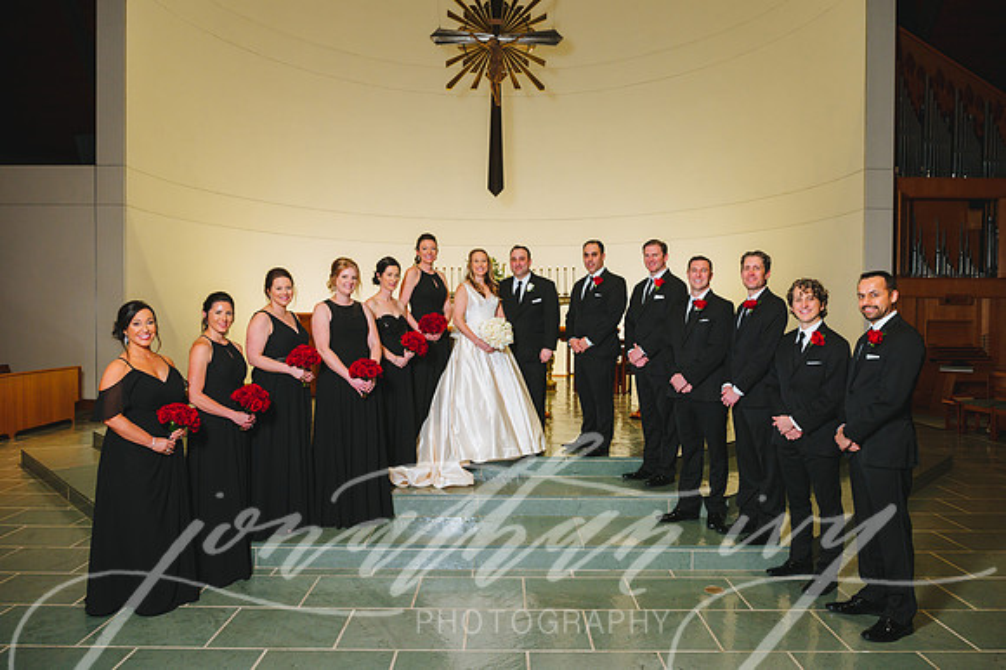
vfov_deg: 53.1
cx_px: 503
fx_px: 670
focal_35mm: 24
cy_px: 335
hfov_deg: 73.8
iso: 1250
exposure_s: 1/160
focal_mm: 24
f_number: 5.6
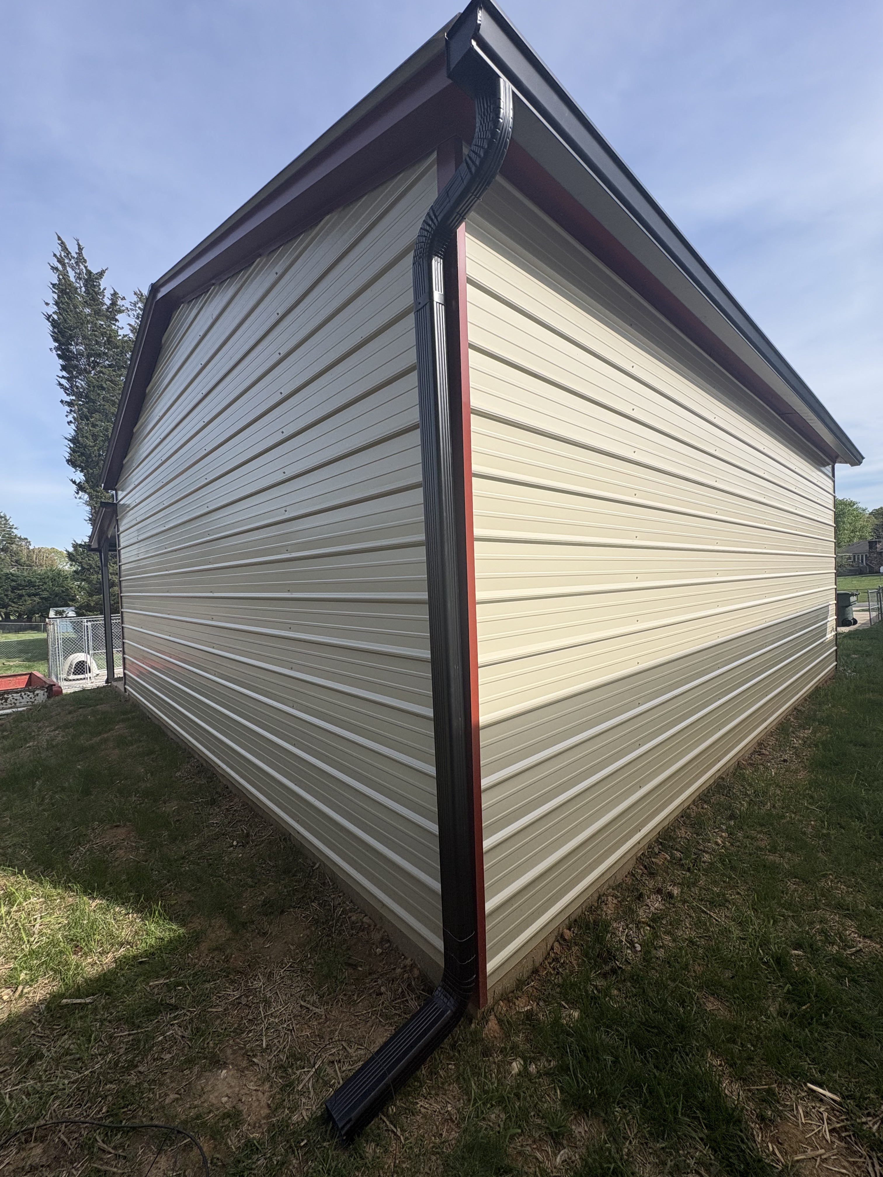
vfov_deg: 102.1
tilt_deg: -0.1
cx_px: 442
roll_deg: +2.1
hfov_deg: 85.7
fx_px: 476
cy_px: 588
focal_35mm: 14
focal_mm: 2.22
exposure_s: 1/2208
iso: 50
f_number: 2.2
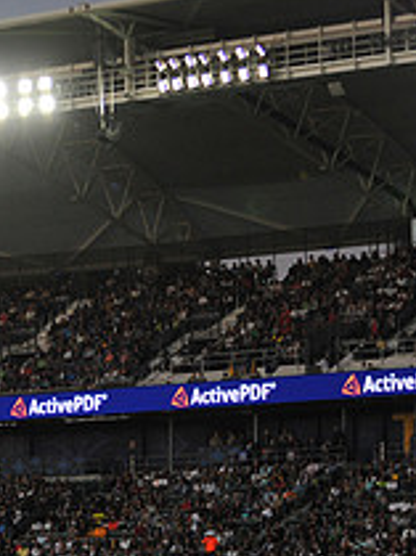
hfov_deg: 7.9
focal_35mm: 186
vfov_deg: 10.6
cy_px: 461
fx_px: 2986
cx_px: -154
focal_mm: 70
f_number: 2.8
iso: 1600
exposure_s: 1/2500
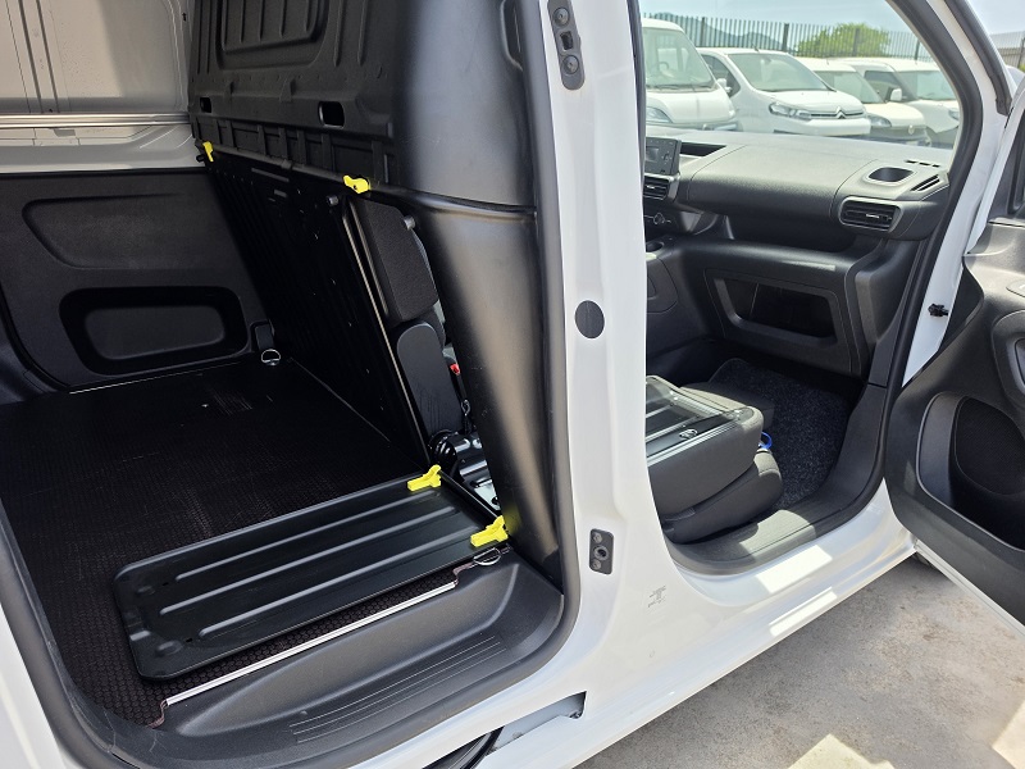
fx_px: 681
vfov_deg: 58.9
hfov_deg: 73.9
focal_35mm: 23
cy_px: 384
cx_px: 512
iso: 64
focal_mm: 6.5
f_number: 1.4
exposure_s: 1/2027
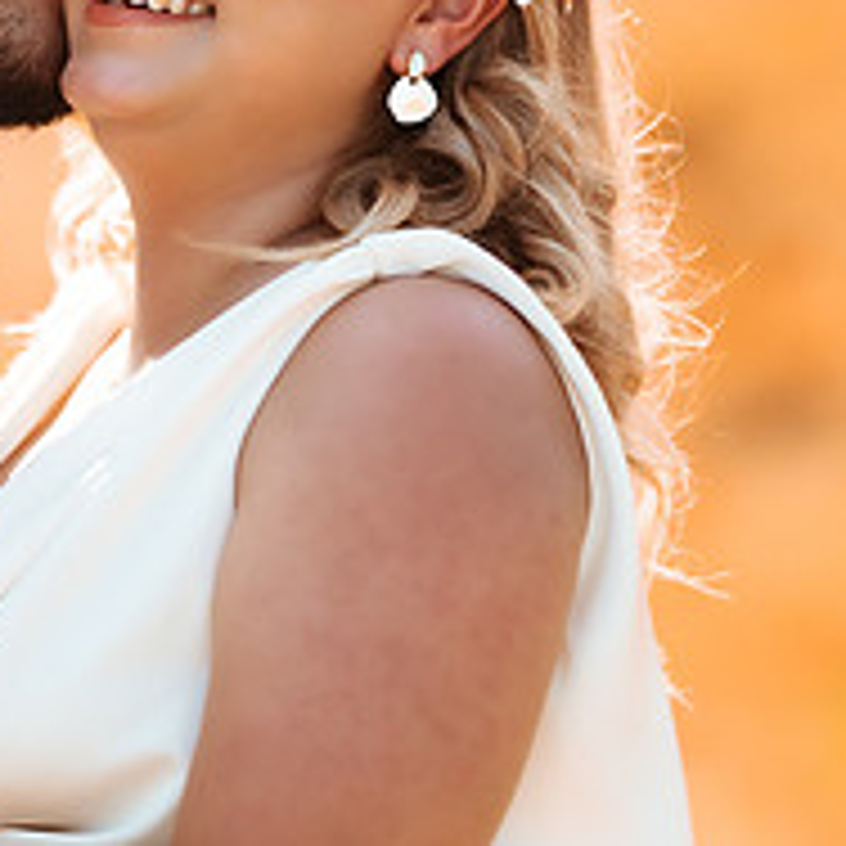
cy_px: 191
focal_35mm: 354
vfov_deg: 4.9
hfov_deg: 4.9
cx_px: 18
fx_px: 9788
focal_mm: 135
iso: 100
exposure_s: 1/1250
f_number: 1.8
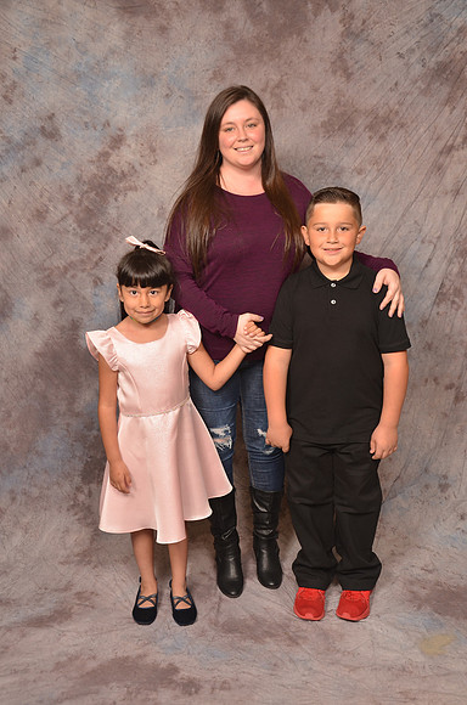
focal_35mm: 39
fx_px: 762
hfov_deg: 34.1
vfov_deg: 49.6
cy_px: 352
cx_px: 234
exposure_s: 1/60
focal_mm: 26
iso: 200
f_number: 5.6
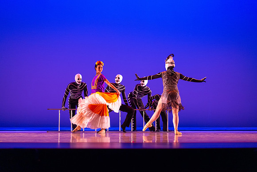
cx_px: 128
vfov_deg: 24.6
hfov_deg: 36.2
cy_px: 86
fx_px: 393
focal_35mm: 55
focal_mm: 55
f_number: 1.8
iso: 1000
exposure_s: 1/200
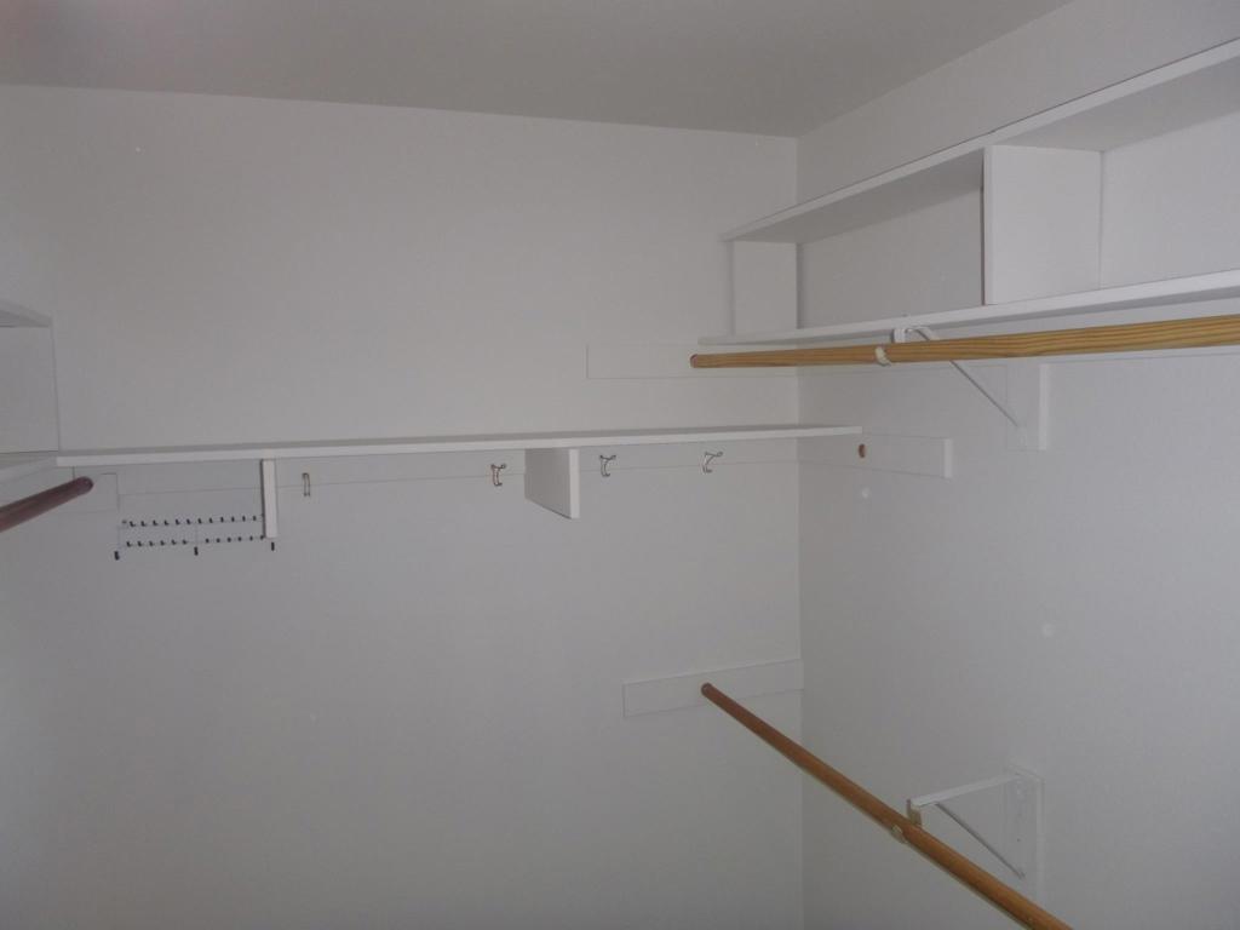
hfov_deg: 69.4
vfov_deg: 54.9
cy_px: 465
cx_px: 620
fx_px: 896
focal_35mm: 25
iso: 125
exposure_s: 1/60
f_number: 3.9
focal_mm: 4.5
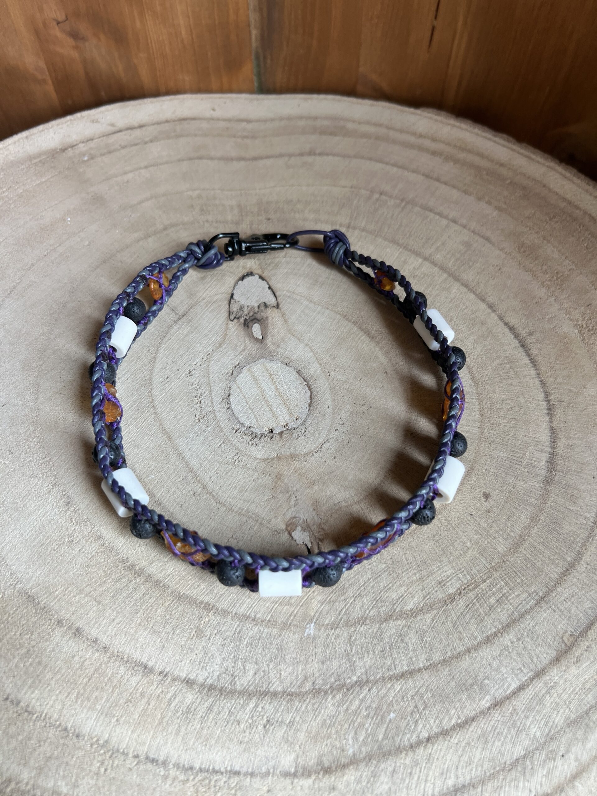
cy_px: 398
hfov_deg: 53.1
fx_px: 598
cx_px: 298
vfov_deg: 67.3
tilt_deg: -58.5
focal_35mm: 26
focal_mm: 5.7
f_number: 1.5
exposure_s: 1/100
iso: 80
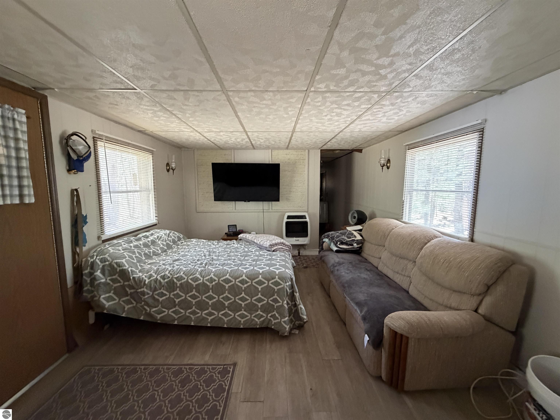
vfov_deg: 85.7
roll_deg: +1.2
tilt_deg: -5.4
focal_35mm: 14
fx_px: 226
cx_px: 280
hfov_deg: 102.1
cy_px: 210
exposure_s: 1/60
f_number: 2.2
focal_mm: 2.22
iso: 640
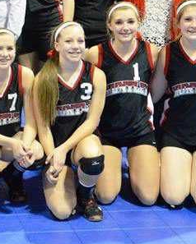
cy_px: 7
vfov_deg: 17.1
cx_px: -60
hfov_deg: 13.5
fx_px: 797
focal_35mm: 110
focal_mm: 34
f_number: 6.3
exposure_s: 1/160
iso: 6400
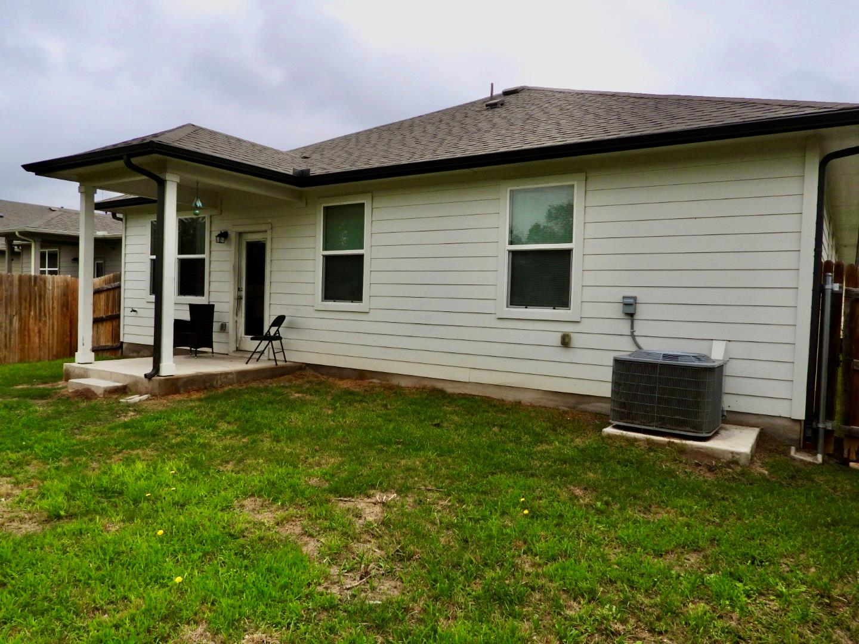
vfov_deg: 56.8
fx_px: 596
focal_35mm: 24
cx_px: 430
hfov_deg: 71.6
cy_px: 322
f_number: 2.8
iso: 100
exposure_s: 1/1000
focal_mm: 4.3
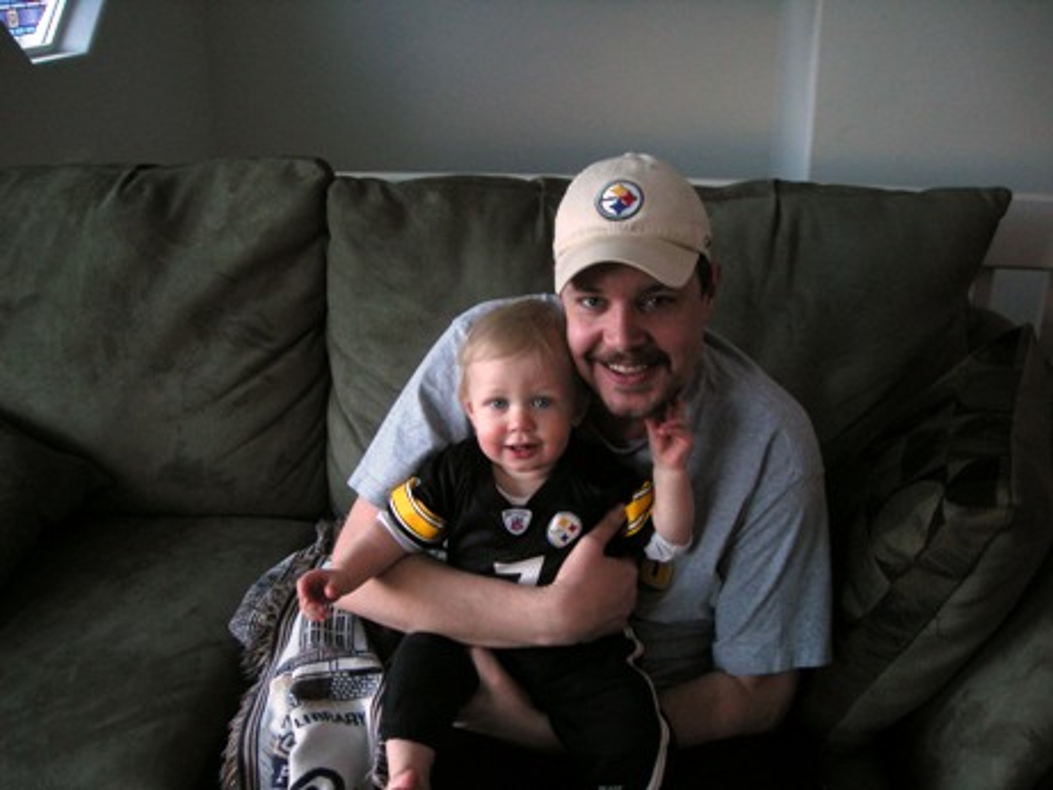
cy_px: 395
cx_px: 526
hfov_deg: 52.6
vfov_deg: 40.7
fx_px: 1065
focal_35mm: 35
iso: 141
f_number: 2.8
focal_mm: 5.7
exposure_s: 1/59.8
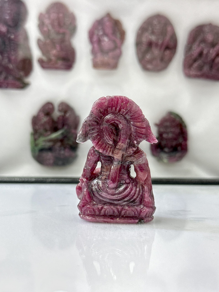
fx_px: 405
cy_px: 146
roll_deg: -0.9
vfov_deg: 39.7
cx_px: 110
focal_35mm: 48
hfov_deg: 30.3
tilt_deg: -5.7
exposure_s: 1/100
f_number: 1.78
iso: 125
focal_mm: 6.76
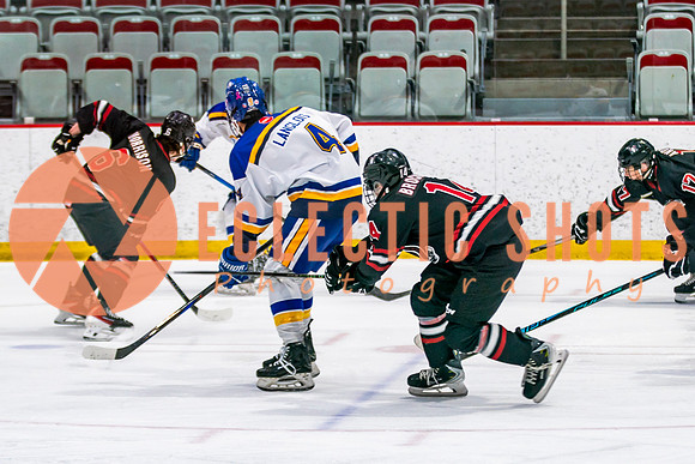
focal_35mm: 204
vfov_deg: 6.7
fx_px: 3944
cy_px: 276
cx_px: 296
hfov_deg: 10.1
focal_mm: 100
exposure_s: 1/640
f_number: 2.8
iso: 320
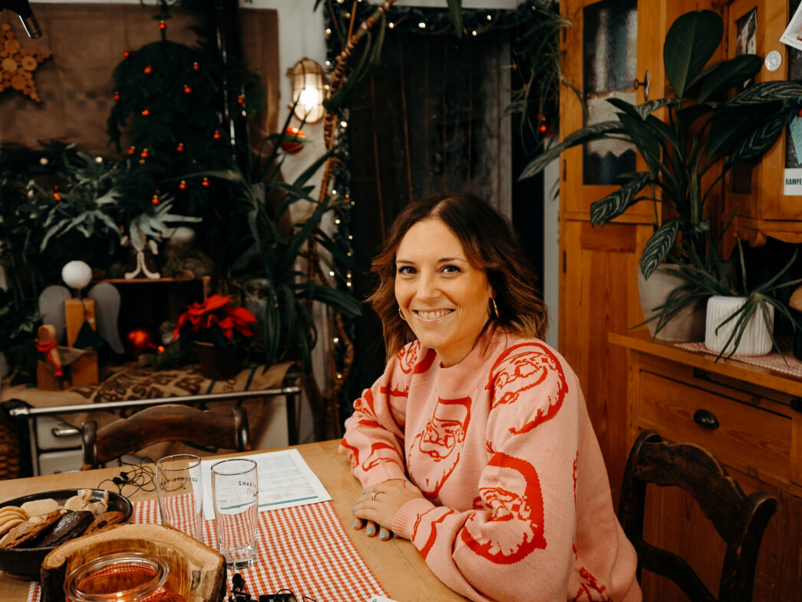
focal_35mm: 33
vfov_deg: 43.0
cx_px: 368
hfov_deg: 55.3
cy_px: 304
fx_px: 765
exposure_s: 1/160
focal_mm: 30
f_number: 4
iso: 1000
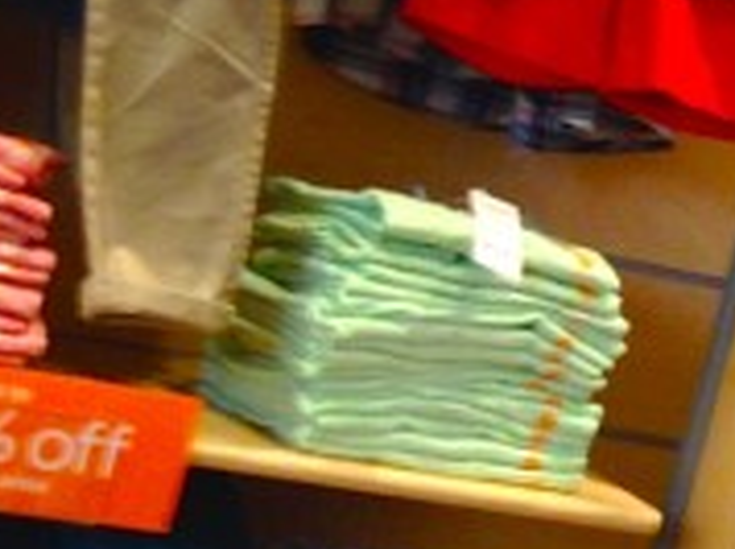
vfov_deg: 7.8
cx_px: 1482
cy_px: 206
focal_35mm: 190
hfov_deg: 9.7
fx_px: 4029
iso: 50
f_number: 2.4
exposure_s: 1/20
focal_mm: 4.12
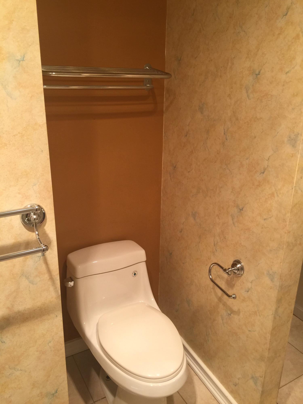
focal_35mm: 29
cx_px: 152
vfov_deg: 61.7
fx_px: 338
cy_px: 202
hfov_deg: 48.2
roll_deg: +0.0
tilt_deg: -20.0
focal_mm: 4.15
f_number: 2.2
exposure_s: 1/30
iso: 32
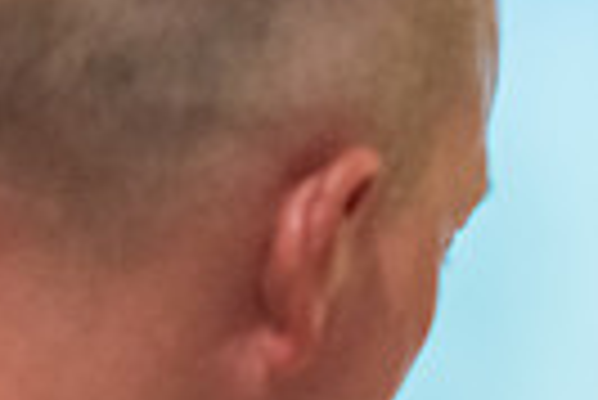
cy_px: 818
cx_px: 710
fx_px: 16912
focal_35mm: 1017
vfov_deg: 1.4
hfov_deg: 2.0
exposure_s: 1/320
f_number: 2.8
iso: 3200
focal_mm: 190
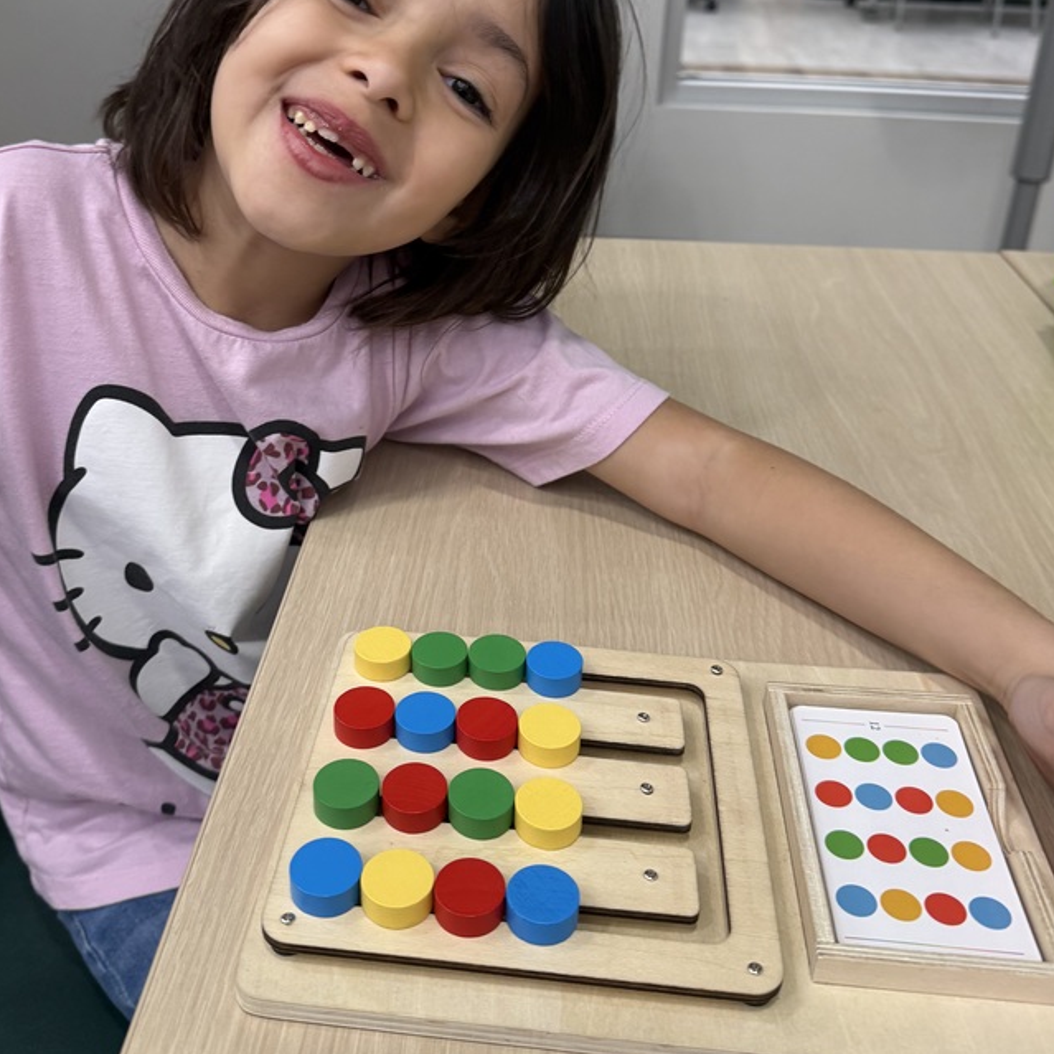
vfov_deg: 48.0
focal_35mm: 34
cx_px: 465
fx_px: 1171
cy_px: 402
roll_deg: -2.6
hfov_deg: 48.4
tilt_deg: -26.1
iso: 200
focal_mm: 6.76
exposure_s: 1/121
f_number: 1.78
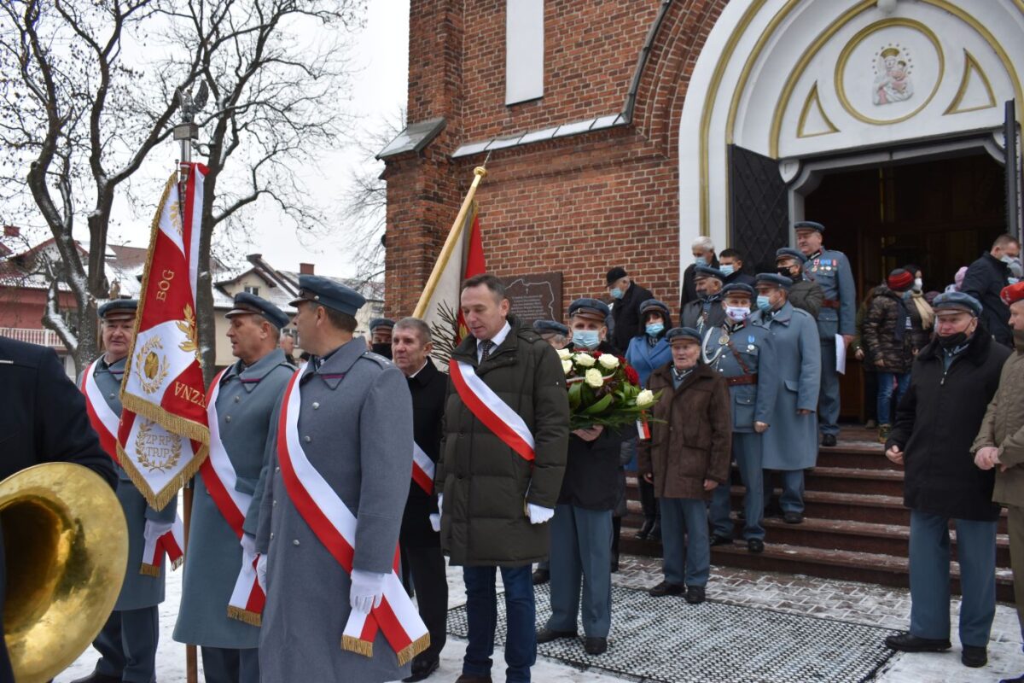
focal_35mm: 32
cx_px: 512
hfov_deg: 59.5
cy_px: 342
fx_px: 896
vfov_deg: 41.7
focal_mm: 21
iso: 400
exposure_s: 1/160
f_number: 6.3
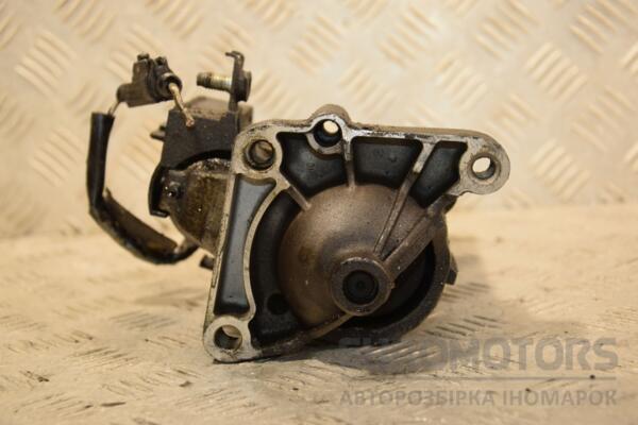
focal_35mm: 63
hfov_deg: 31.9
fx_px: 1116
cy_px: 212
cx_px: 319
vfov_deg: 21.6
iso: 800
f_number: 4.8
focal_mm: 42
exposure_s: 1/160
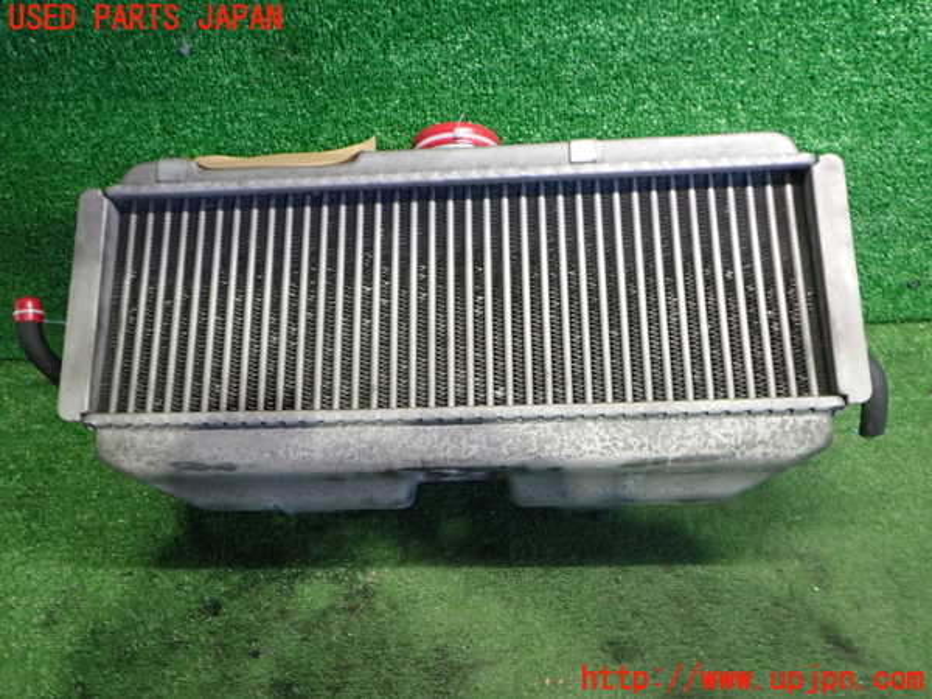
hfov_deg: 60.0
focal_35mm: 30
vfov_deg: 46.8
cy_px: 350
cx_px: 466
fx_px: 808
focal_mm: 5.4
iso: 400
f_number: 2.3
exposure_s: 1/30
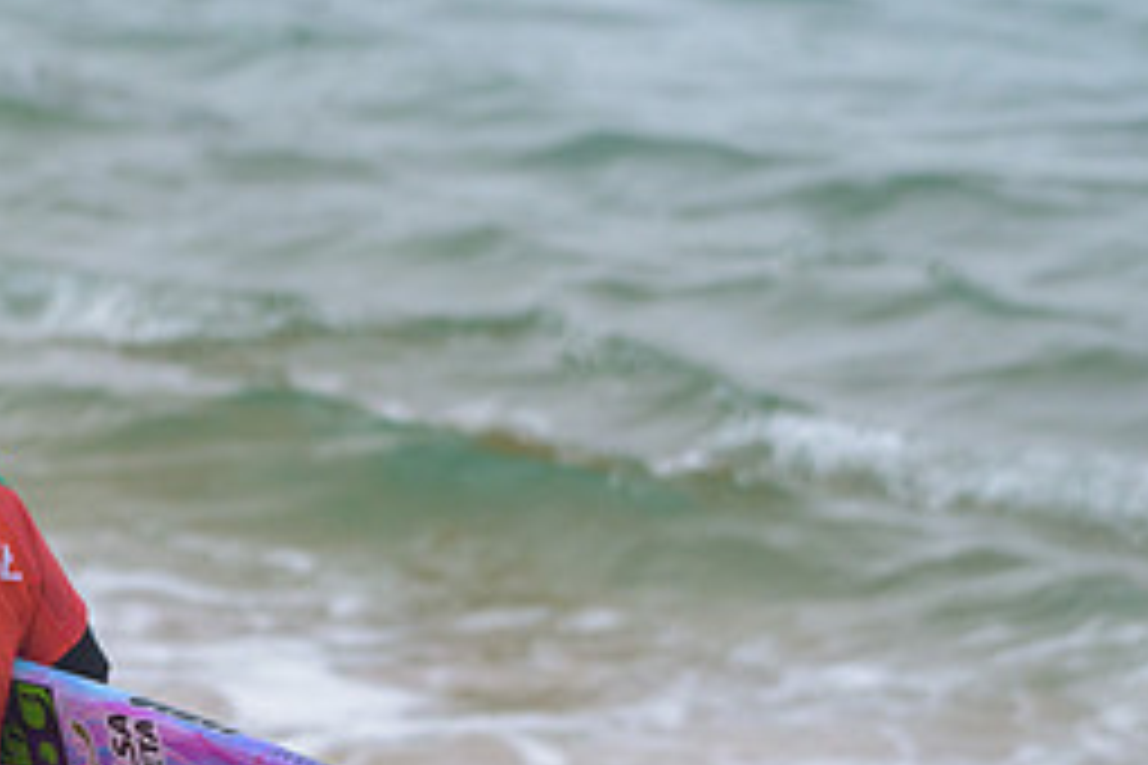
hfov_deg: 3.8
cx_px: -126
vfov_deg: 2.5
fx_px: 17219
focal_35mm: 540
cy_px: 684
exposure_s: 1/2000
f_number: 5.6
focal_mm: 200
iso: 720
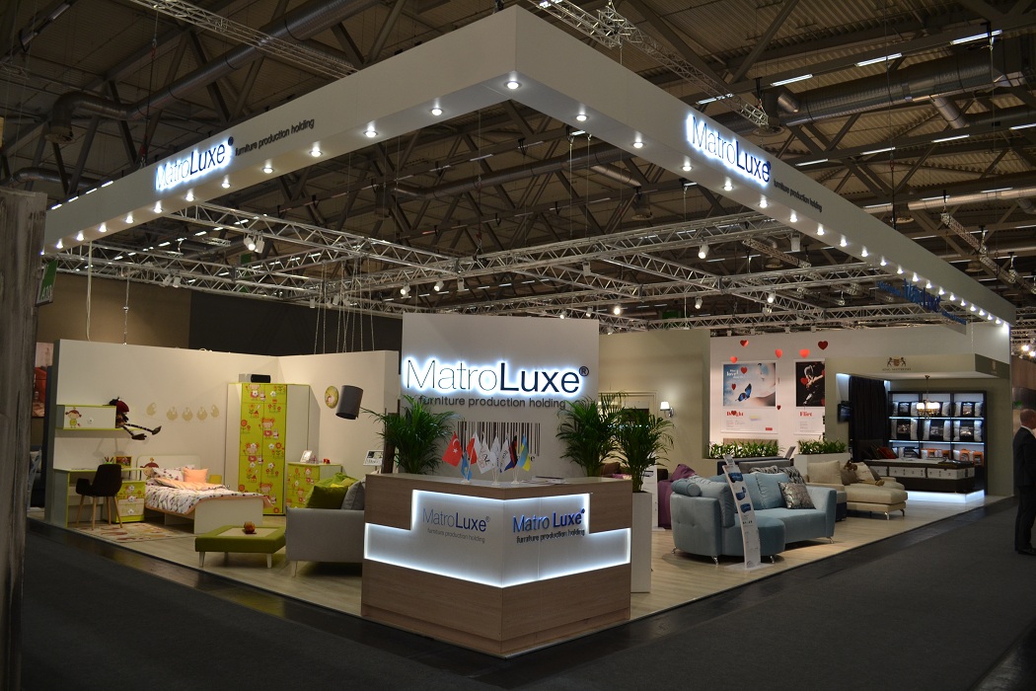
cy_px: 346
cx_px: 518
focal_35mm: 27
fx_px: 777
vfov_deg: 47.9
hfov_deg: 67.4
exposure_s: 1/60
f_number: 4.5
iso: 400
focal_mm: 18
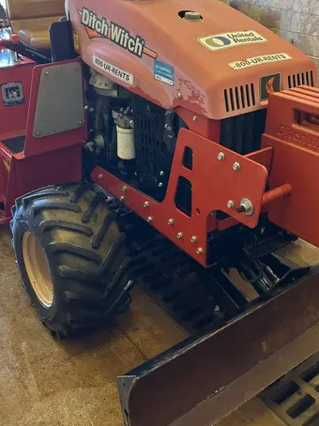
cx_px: 167
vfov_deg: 44.1
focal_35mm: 42
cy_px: 137
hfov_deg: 34.3
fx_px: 517
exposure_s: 1/121
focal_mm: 5.7
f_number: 1.5
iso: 125
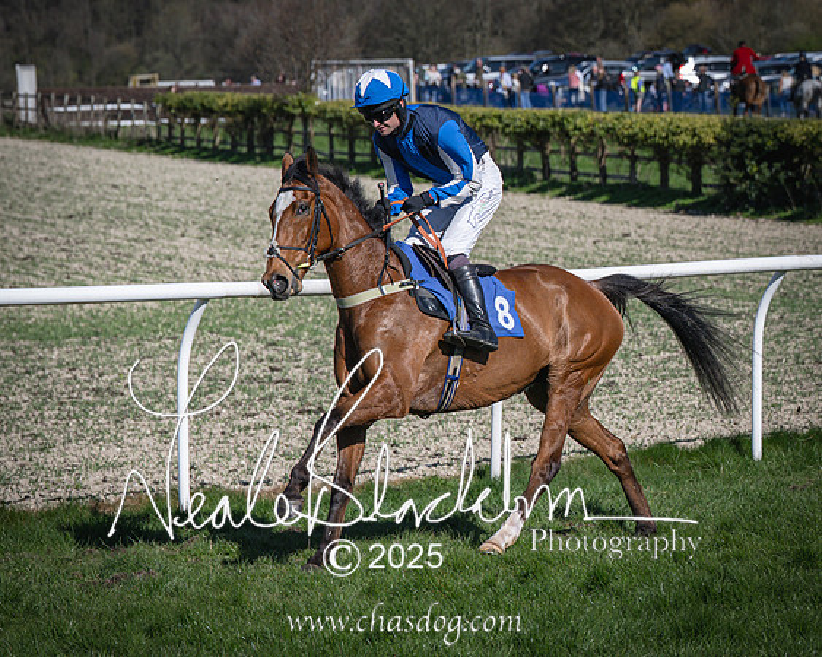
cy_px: 358
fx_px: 4597
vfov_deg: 8.2
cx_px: 482
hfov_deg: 10.2
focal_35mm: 189
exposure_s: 1/3200
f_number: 4
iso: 200
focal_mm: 82
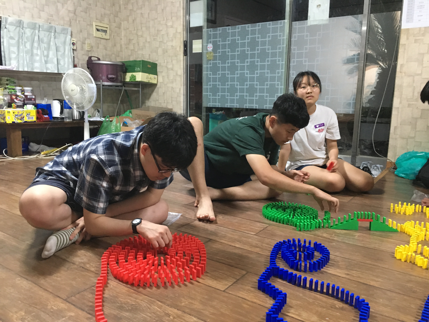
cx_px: 214
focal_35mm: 29
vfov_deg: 48.2
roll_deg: -0.7
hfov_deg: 61.7
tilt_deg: -9.8
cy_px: 161
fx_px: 359
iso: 200
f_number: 2.2
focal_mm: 4.15
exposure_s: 1/20
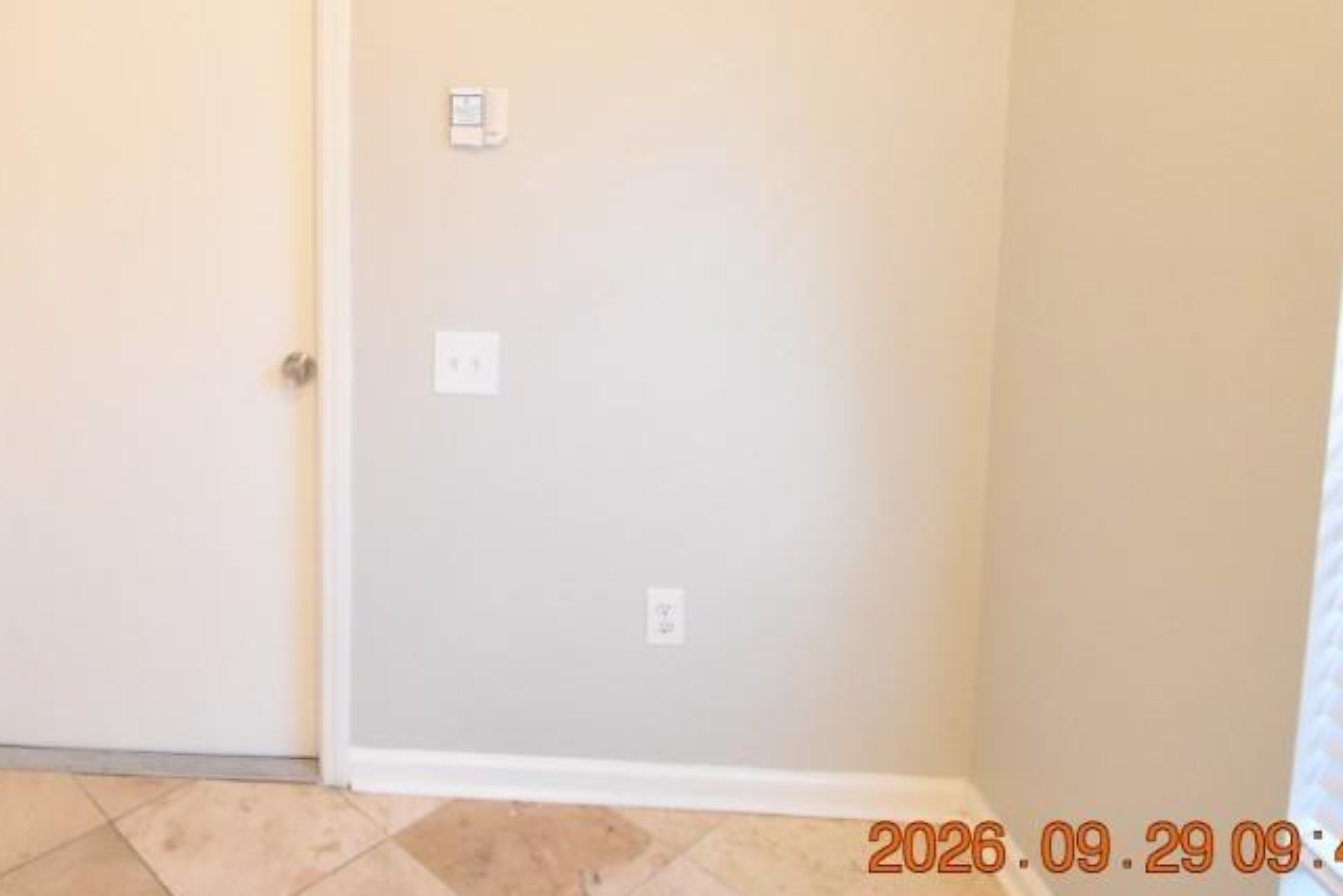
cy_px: 164
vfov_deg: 45.2
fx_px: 1007
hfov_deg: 65.2
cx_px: 424
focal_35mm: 27
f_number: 3.5
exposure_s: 1/60
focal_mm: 10
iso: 2500
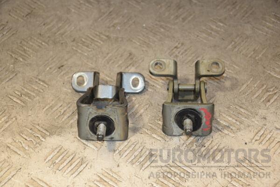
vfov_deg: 13.0
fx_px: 817
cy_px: 94
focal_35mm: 105
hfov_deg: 19.5
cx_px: 140
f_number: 6.3
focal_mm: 70
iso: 800
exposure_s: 1/200
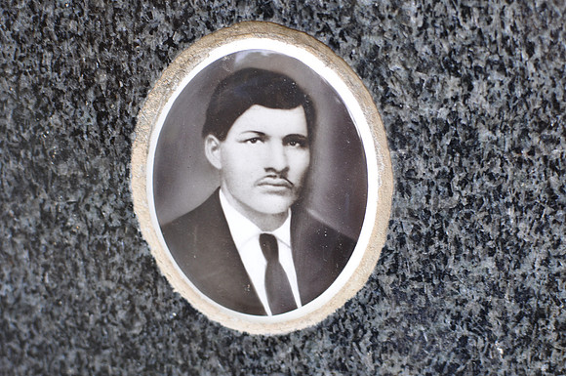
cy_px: 188
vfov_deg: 25.7
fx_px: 824
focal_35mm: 52
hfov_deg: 37.9
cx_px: 283
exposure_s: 1/60
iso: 400
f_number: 4
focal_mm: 35
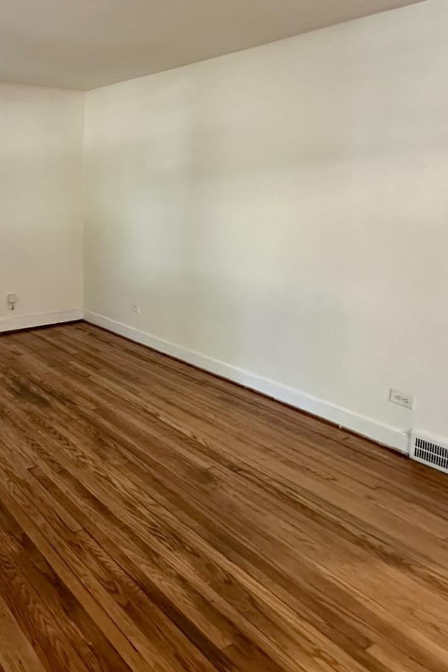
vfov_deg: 64.9
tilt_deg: -9.1
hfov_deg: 42.3
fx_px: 523
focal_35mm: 28
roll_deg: +0.3
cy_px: 270
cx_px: 40
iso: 800
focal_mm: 2.22
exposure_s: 1/60
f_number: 2.2
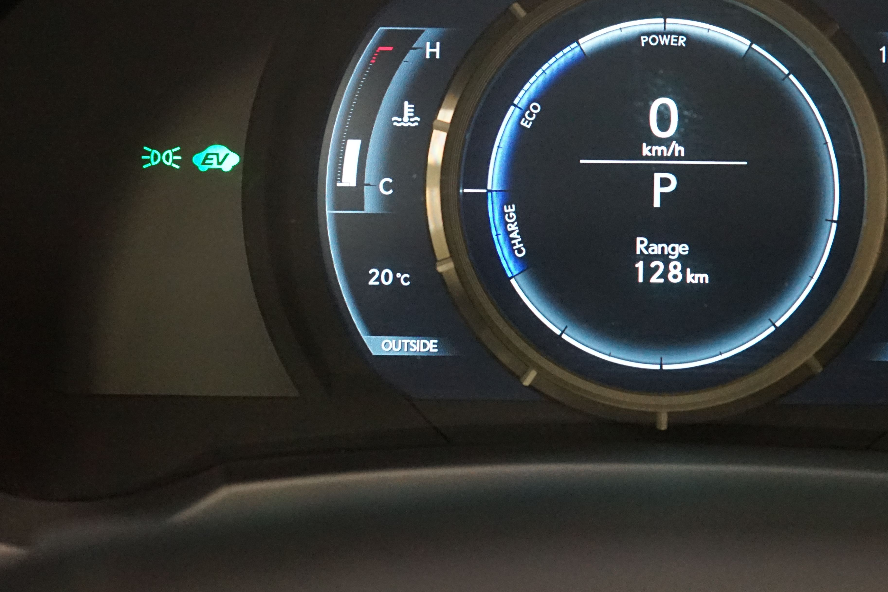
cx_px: 652
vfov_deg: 18.4
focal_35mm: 74
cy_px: 186
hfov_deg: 27.0
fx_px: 1825
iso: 6400
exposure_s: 1/20
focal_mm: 45
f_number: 4.5
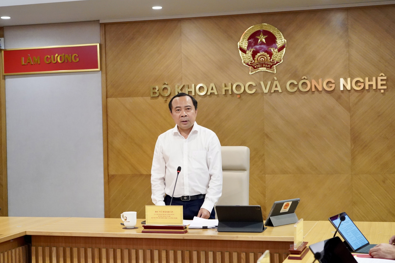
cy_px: 132
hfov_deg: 34.5
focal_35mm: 58
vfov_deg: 23.4
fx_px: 636
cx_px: 198
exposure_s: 1/500
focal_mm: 58
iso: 10000
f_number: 4
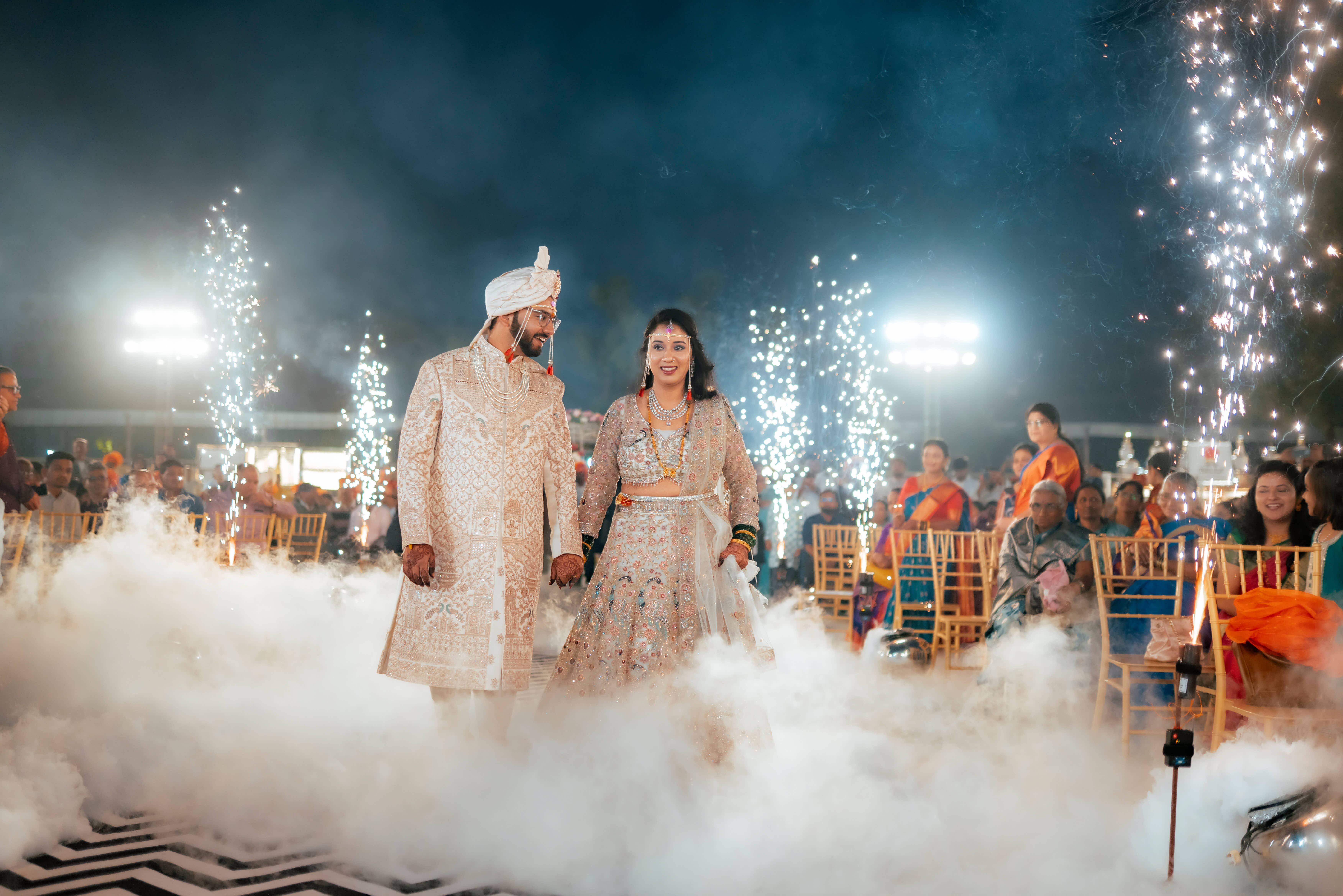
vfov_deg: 37.9
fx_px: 1306
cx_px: 672
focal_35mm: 35
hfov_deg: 54.4
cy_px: 448
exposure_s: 1/500
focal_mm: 35
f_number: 1.6
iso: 1250
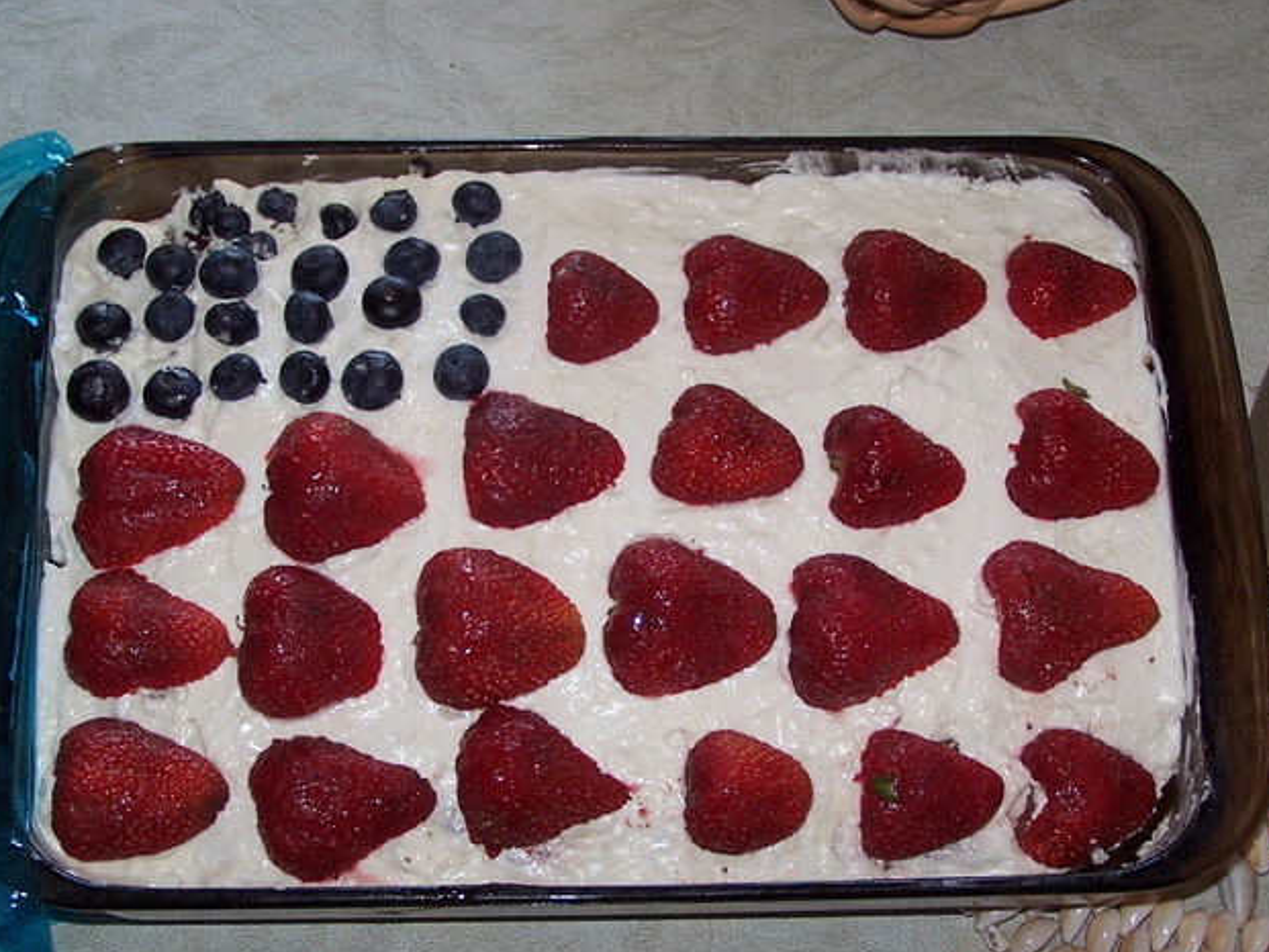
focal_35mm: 65
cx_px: 638
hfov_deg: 29.8
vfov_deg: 22.6
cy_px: 535
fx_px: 2383
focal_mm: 8.5
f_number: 3.2
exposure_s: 1/60
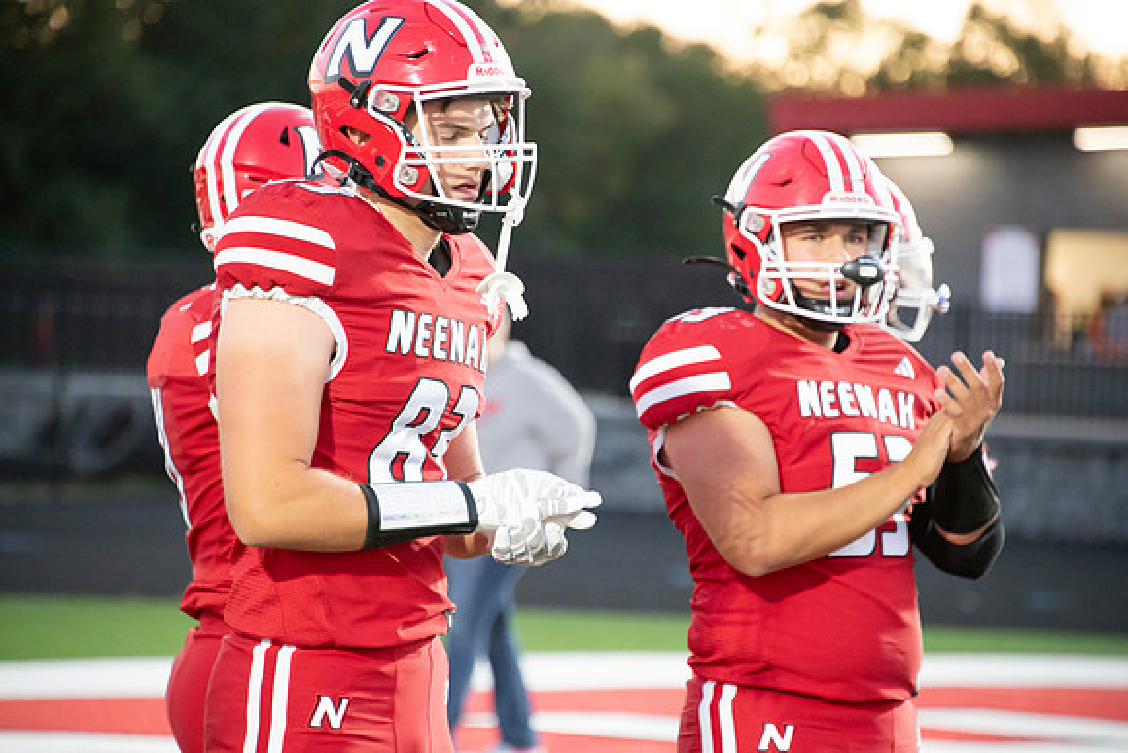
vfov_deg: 5.5
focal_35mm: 250
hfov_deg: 8.2
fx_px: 7835
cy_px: 376
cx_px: 564
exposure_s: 1/320
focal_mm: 250
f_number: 5.6
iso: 8000
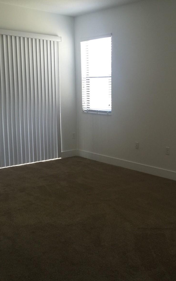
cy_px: 142
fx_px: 322
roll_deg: -1.2
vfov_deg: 47.2
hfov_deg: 29.8
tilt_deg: -9.4
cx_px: 141
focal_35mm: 42
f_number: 2.2
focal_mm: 4.15
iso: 40
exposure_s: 1/15
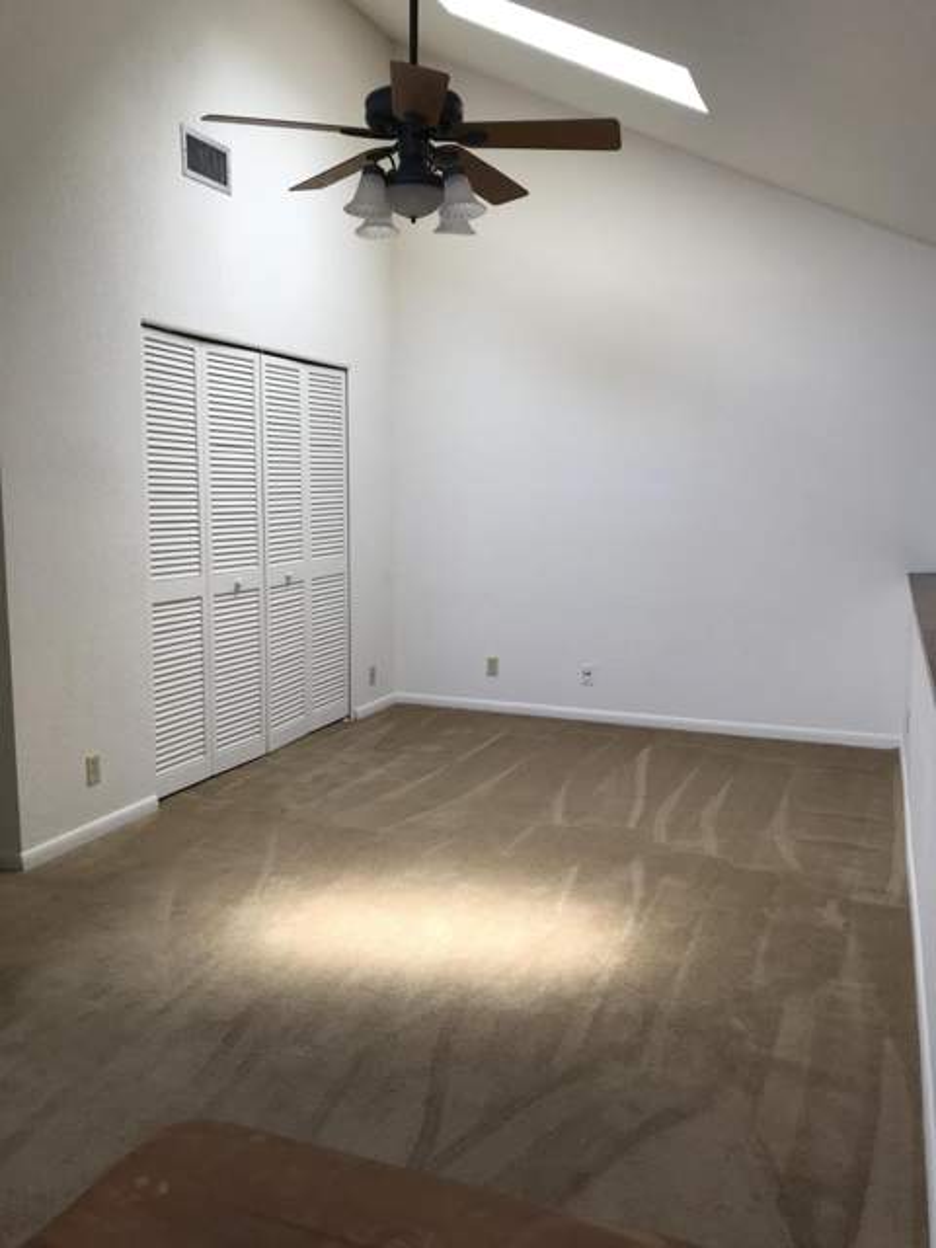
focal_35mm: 28
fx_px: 1009
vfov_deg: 63.4
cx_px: 468
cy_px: 624
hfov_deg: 49.7
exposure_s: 1/60
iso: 25
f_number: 1.8
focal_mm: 3.99
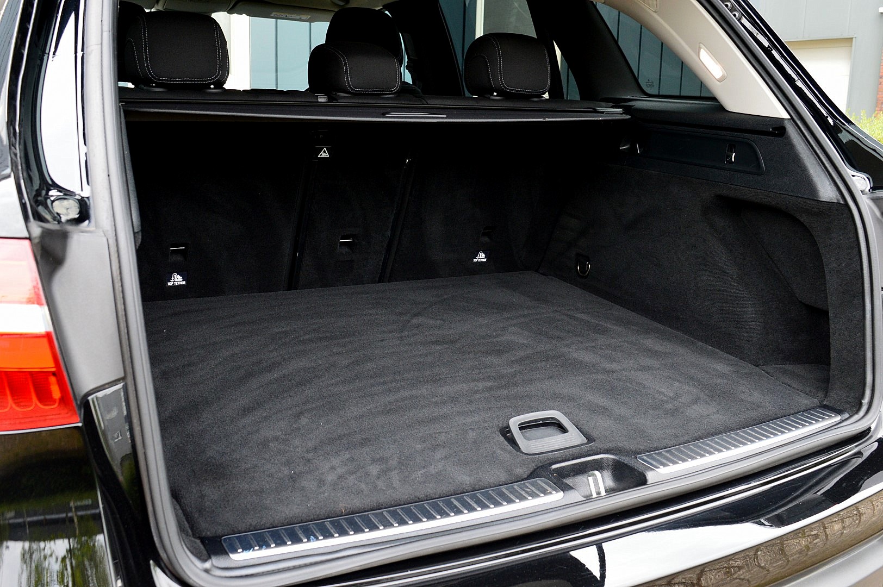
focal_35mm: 34
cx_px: 442
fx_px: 846
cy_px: 294
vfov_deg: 38.3
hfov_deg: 55.1
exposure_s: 1/60
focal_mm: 23
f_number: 6.3
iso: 800
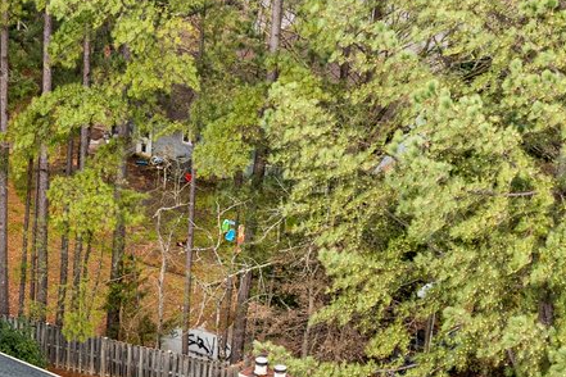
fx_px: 2044
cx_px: -42
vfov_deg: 10.3
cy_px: 527
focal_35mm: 130
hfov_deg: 15.4
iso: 100
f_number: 4.5
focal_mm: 10.26
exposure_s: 1/120
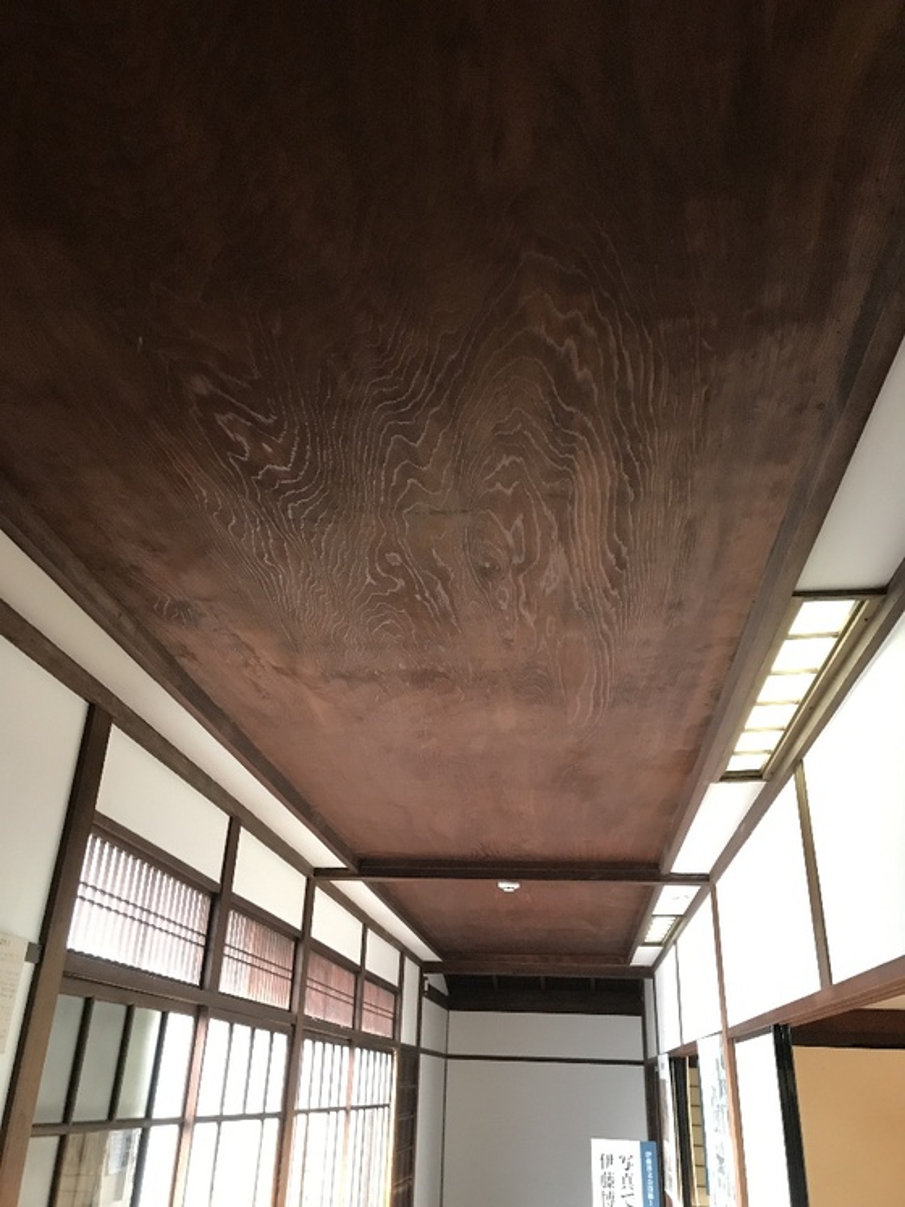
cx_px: 452
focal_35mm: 28
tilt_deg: +26.6
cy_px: 604
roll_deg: -2.6
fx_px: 976
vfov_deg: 63.5
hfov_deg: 49.7
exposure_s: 1/15
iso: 80
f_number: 1.8
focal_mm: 3.99
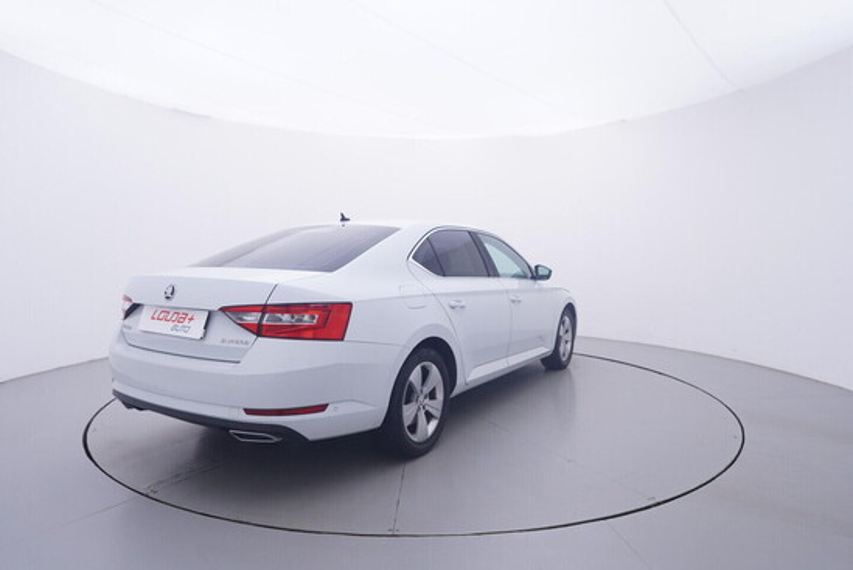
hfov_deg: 77.3
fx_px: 534
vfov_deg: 56.2
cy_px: 285
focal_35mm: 22
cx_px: 426
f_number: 5
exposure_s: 1/80
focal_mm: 15
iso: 200
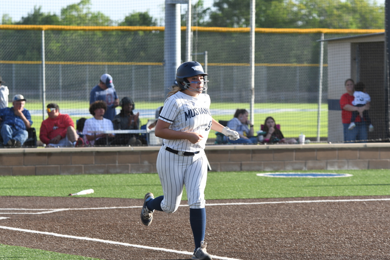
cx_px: 195
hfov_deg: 9.8
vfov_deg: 6.5
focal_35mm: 210
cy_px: 130
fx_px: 2275
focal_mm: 140
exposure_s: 1/200
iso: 100
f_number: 3.5
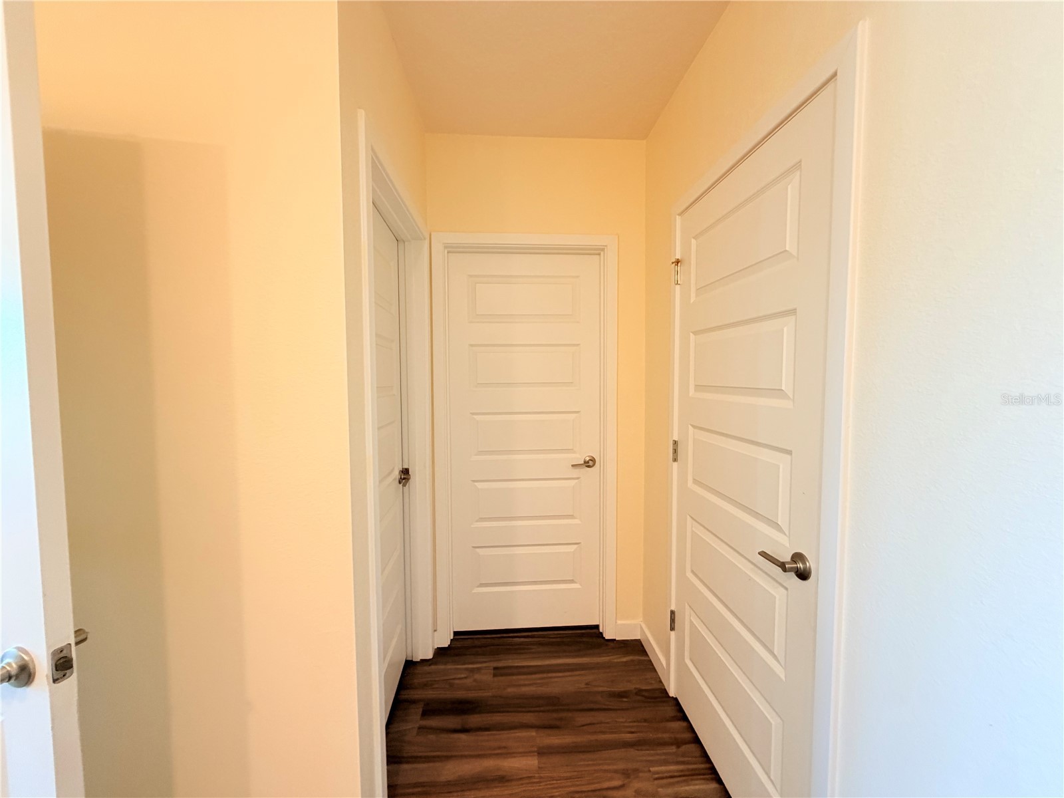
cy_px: 399
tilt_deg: -0.7
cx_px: 532
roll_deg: +0.8
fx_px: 430
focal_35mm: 14
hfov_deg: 102.1
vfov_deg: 85.7
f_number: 2.2
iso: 200
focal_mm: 2.22
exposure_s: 1/60
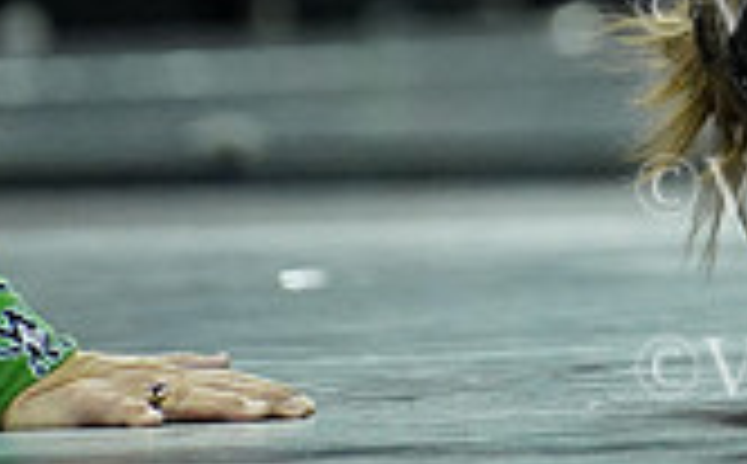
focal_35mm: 803
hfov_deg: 2.6
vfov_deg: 1.6
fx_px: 16315
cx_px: 1287
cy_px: -86
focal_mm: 150
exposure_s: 1/1250
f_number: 2.8
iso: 6400
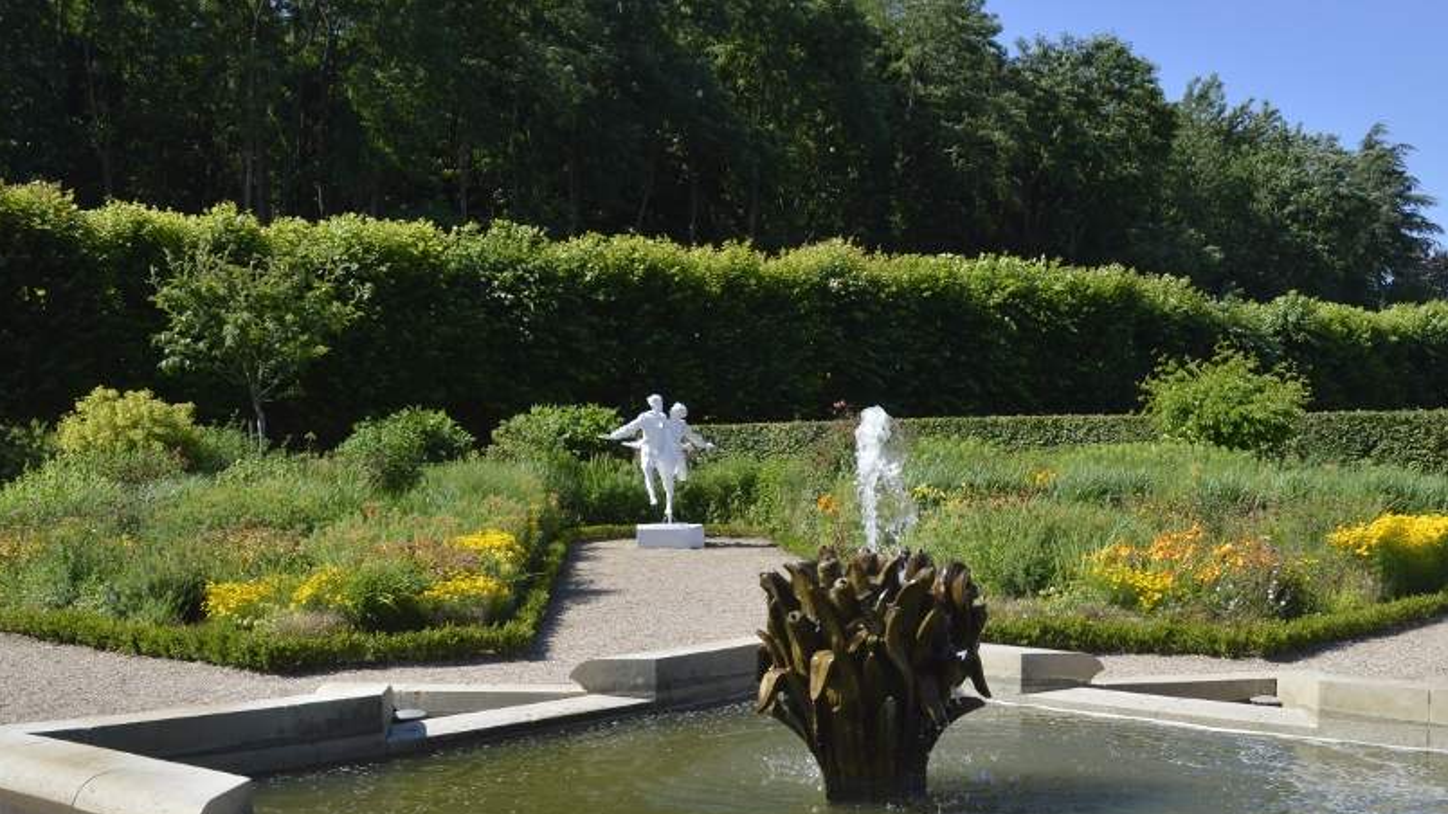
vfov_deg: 29.3
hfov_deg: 50.4
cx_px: 789
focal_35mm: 40
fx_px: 1536
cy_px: 583
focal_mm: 20
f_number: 8
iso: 200
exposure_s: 1/400
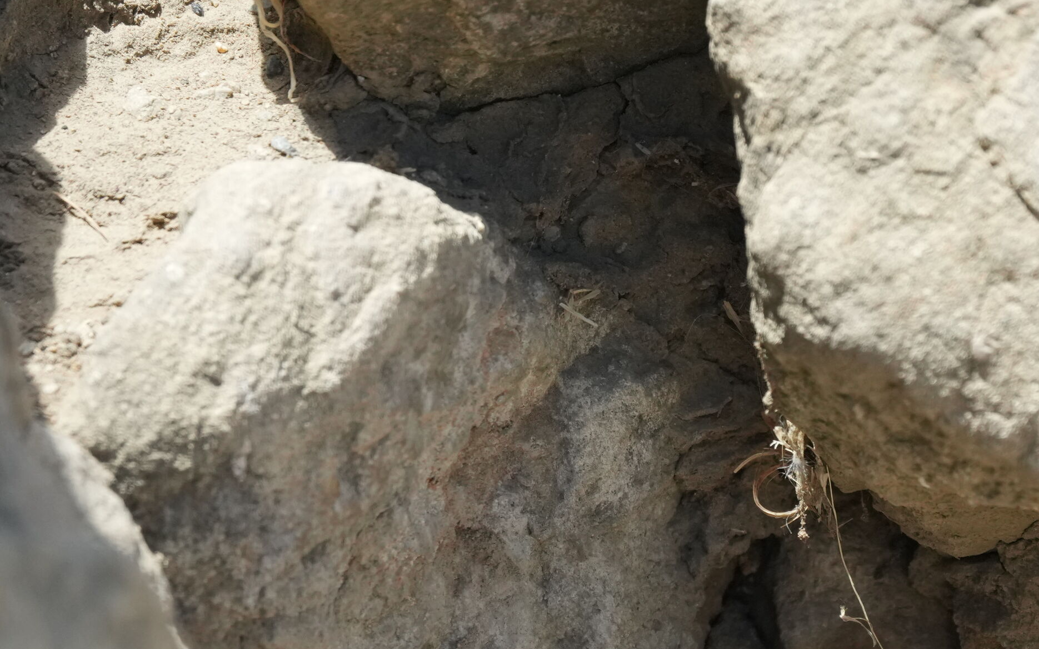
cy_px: 777
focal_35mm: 942
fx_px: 26669
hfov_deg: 2.2
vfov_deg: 1.4
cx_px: 729
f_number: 6.3
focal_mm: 400
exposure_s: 1/2000
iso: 1600
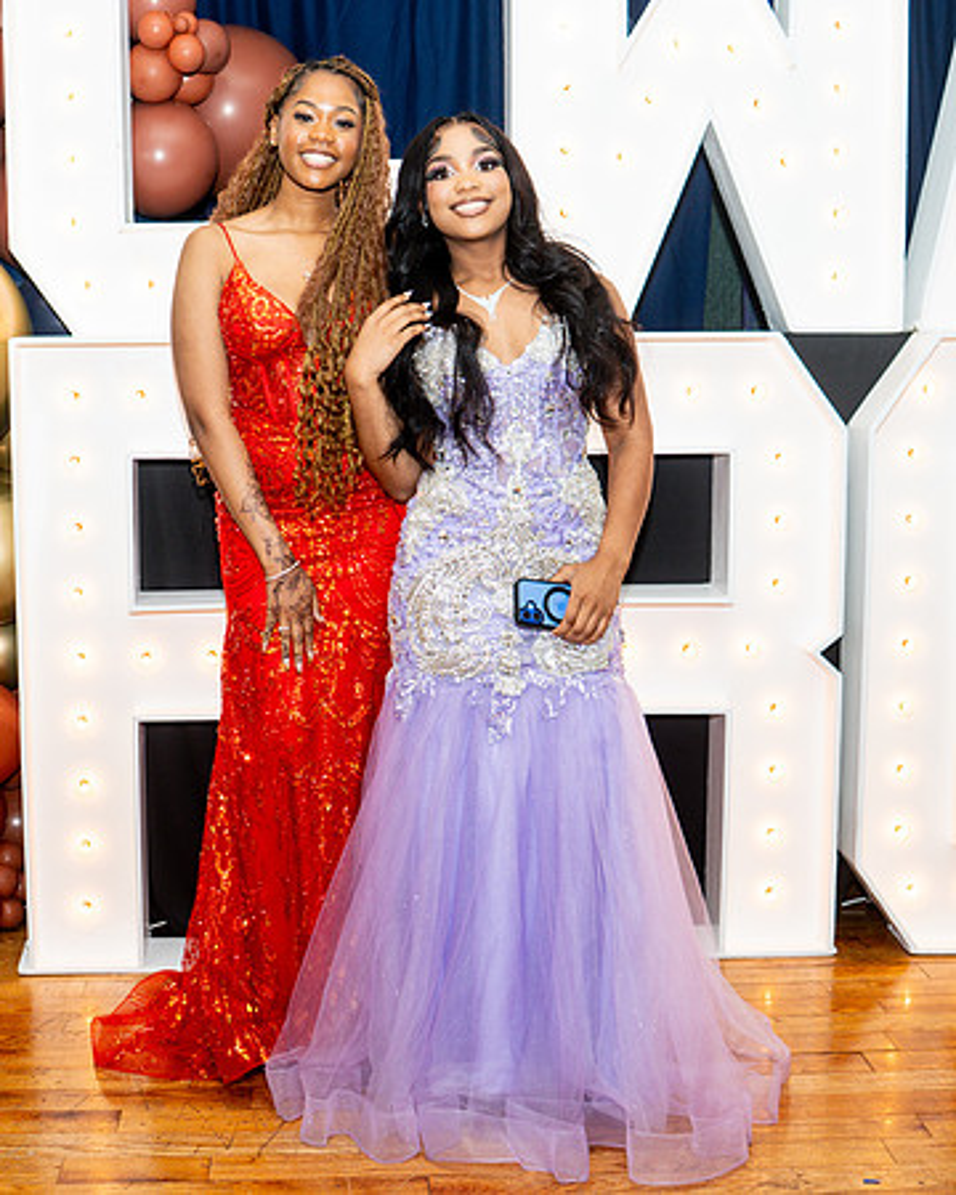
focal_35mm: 47
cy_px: 569
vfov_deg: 39.3
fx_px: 1675
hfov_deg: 31.8
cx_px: 382
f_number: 3.5
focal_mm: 28
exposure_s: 1/125
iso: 400
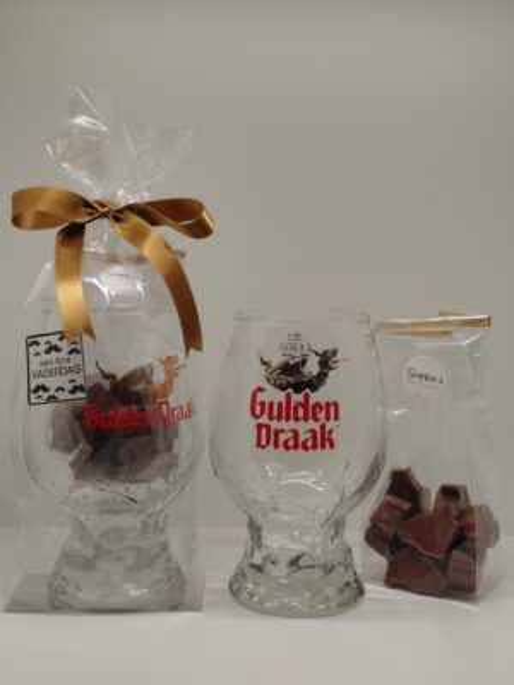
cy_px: 342
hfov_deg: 54.9
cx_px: 257
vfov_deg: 69.4
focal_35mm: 25
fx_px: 495
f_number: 1.8
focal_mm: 4.69
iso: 32
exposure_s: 1/124
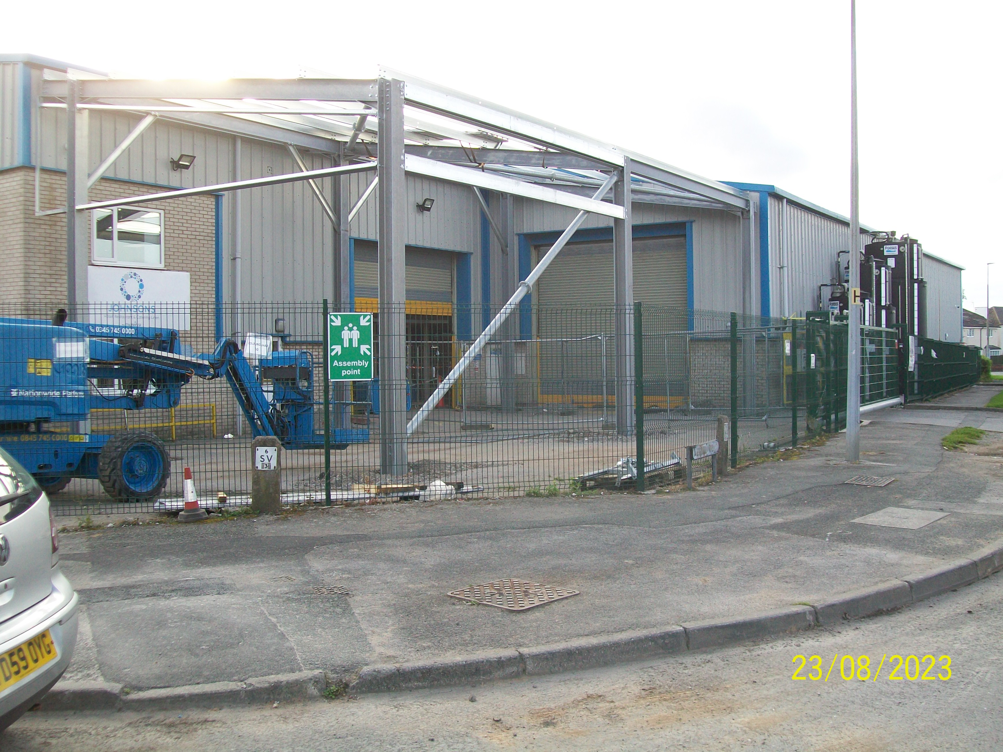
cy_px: 376
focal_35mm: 36
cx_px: 502
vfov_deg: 39.7
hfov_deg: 51.4
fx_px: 1043
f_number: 2.7
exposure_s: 1/200
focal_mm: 6
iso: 64
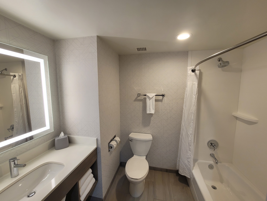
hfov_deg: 106.2
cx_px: 134
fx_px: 100
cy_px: 100
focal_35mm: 13
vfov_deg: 89.9
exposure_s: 1/60
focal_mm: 2.2
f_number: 2.2
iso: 100
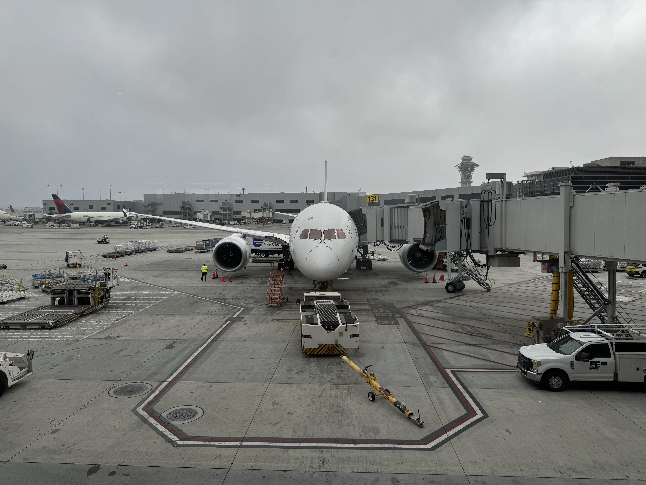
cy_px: 242
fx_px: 448
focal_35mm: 24
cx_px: 323
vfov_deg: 56.8
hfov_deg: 71.6
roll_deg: +0.0
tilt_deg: -4.9
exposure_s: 1/5814
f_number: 1.78
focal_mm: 6.76
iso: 80
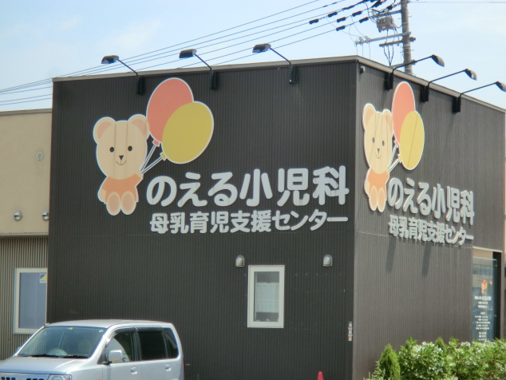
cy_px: 189
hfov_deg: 18.0
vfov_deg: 13.6
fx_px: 1594
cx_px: 255
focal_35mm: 109
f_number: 5.9
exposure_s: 1/250
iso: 50
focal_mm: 19.6
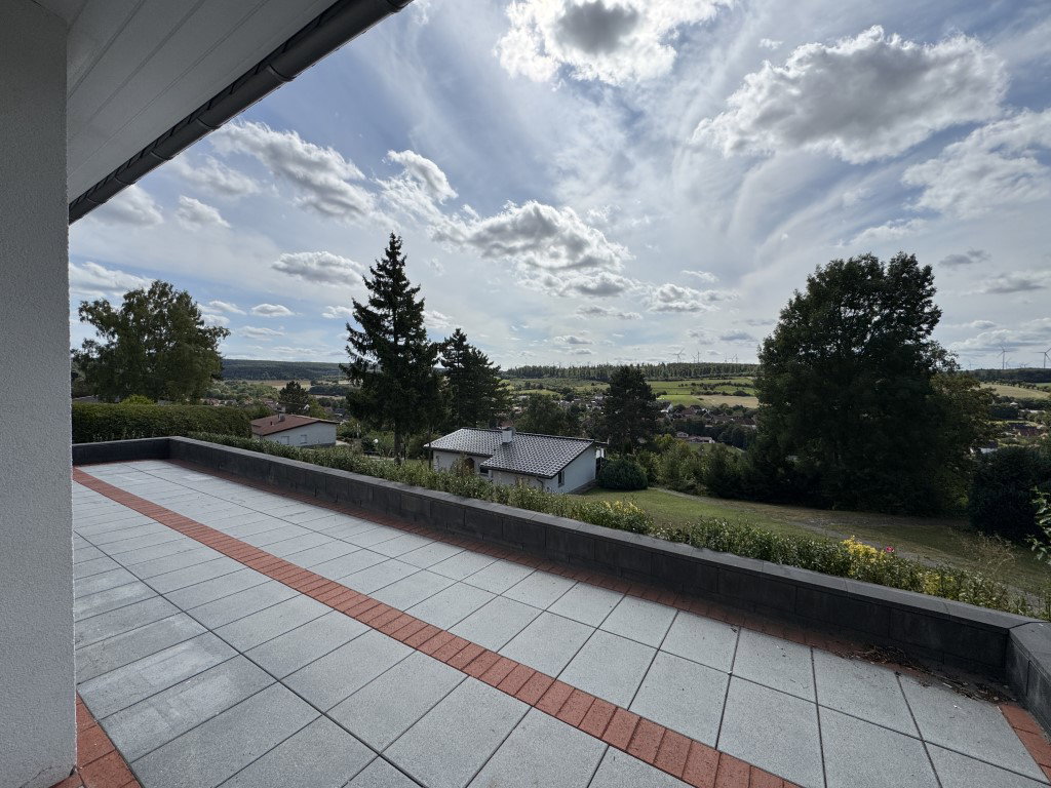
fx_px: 425
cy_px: 394
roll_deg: -1.0
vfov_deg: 85.7
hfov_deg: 102.1
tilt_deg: -1.0
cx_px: 526
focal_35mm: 14
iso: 32
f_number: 2.2
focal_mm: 2.22
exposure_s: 1/3906
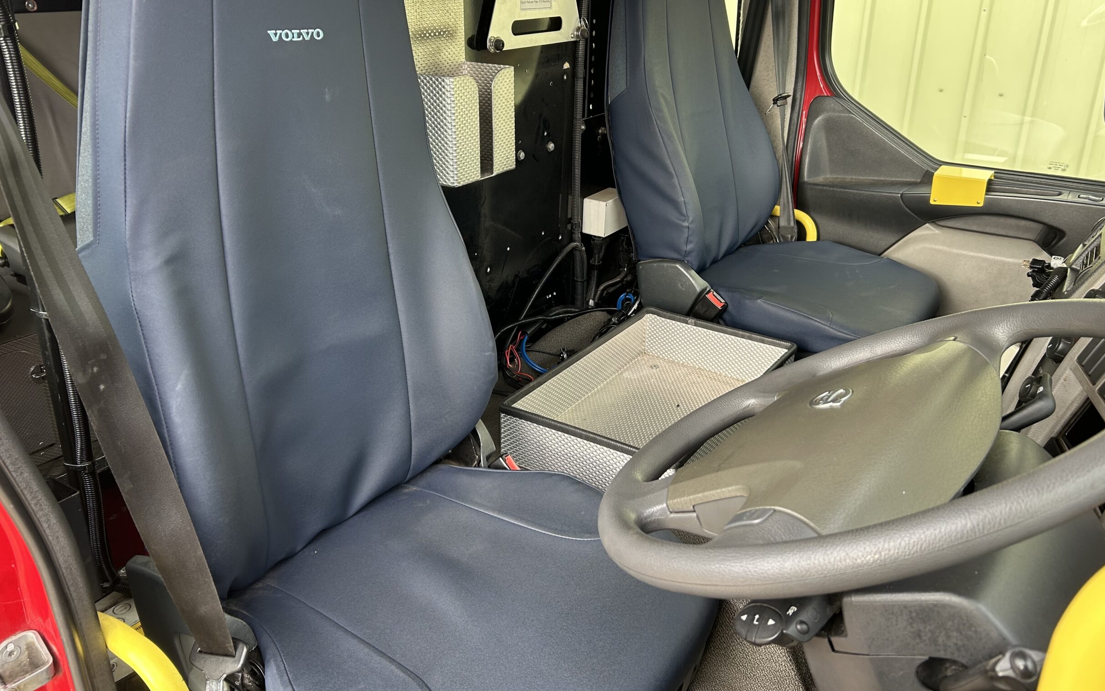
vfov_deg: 43.0
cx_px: 560
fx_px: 873
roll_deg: -0.2
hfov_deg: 64.6
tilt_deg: -19.9
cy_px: 291
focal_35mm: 29
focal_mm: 5.7
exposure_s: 1/121
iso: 64
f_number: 1.5
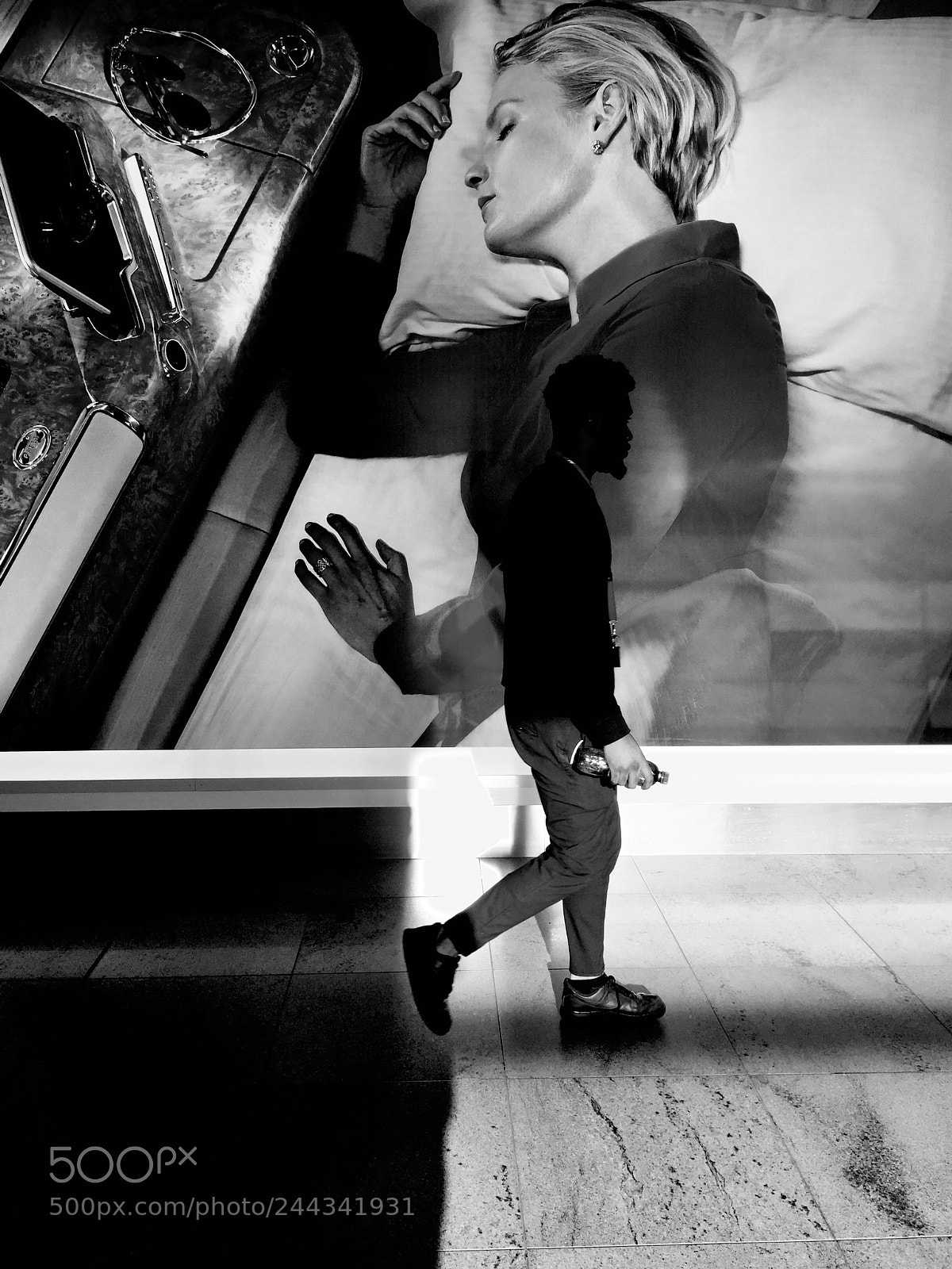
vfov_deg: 61.7
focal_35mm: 29
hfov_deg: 48.2
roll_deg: -0.1
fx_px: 1063
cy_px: 634
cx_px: 476
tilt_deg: -7.2
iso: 32
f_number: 2.2
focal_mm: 4.15
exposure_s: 1/465
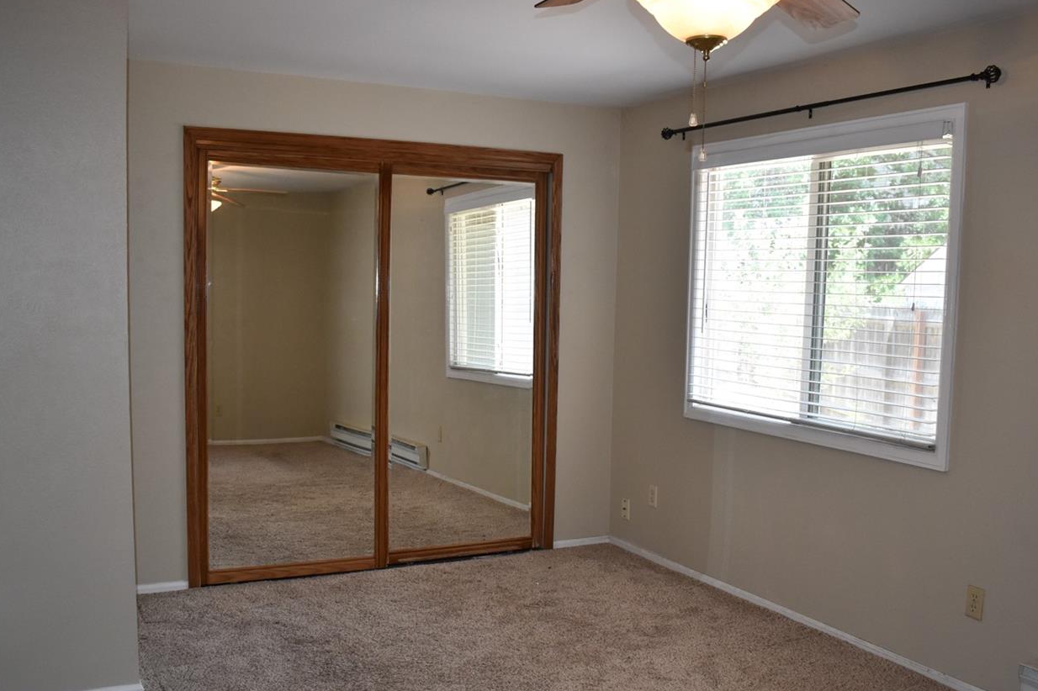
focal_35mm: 35
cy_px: 388
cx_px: 532
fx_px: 1009
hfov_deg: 54.4
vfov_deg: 37.8
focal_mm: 18
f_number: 4
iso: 800
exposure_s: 1/200
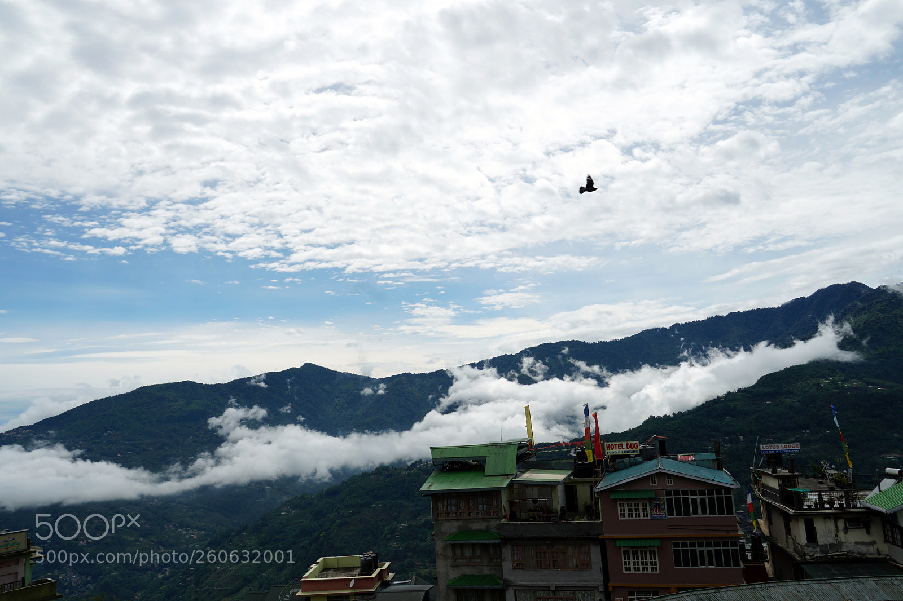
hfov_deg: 67.4
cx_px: 452
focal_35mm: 27
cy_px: 300
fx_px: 677
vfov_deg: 47.9
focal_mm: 18
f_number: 11
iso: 100
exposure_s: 1/250
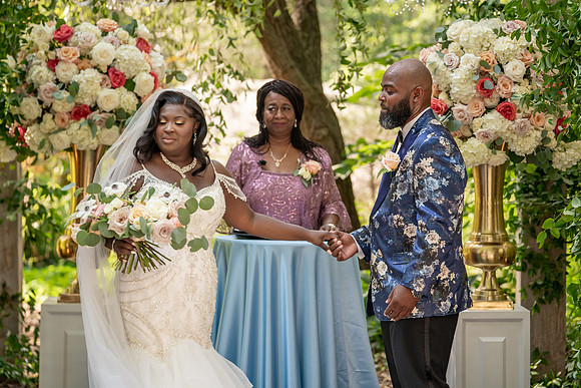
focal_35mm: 119
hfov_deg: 17.3
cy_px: 186
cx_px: 279
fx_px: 1914
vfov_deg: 11.6
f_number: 4
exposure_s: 1/160
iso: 200
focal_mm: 114
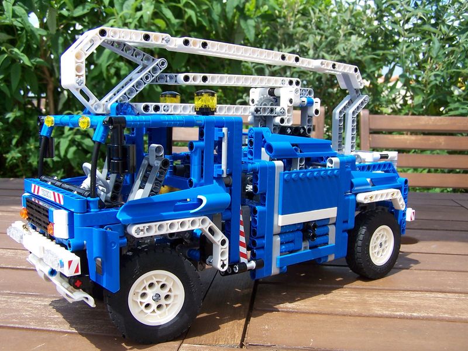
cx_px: 234
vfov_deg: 37.7
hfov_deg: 49.0
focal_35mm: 38
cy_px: 176
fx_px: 514
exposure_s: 1/350
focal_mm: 6.3
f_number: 4
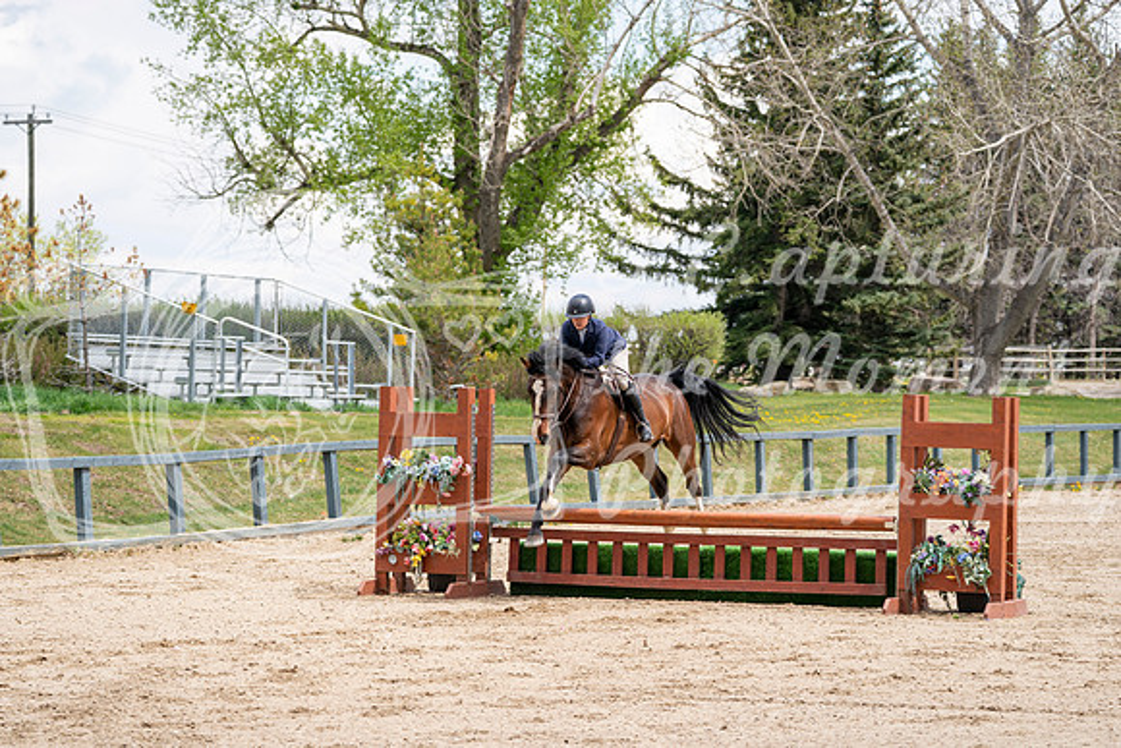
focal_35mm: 143
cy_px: 374
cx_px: 560
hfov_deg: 14.3
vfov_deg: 9.6
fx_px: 4454
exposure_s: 1/250
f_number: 5.6
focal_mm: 143
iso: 100
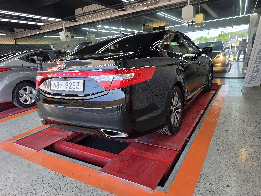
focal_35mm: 23
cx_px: 130
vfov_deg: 58.9
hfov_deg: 73.9
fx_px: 173
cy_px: 98
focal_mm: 6.5
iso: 12
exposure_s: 1/120
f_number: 1.4
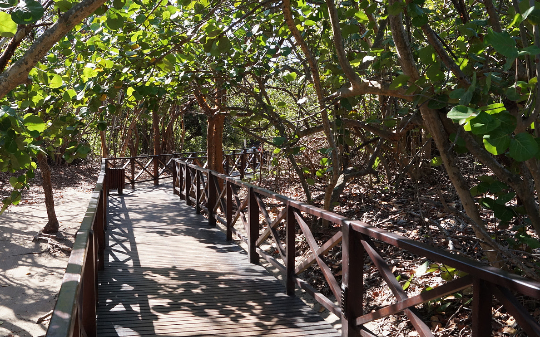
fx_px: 544
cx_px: 238
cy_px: 158
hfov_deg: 52.6
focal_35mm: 37
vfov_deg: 34.4
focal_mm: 18
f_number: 8
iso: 400
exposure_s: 1/320
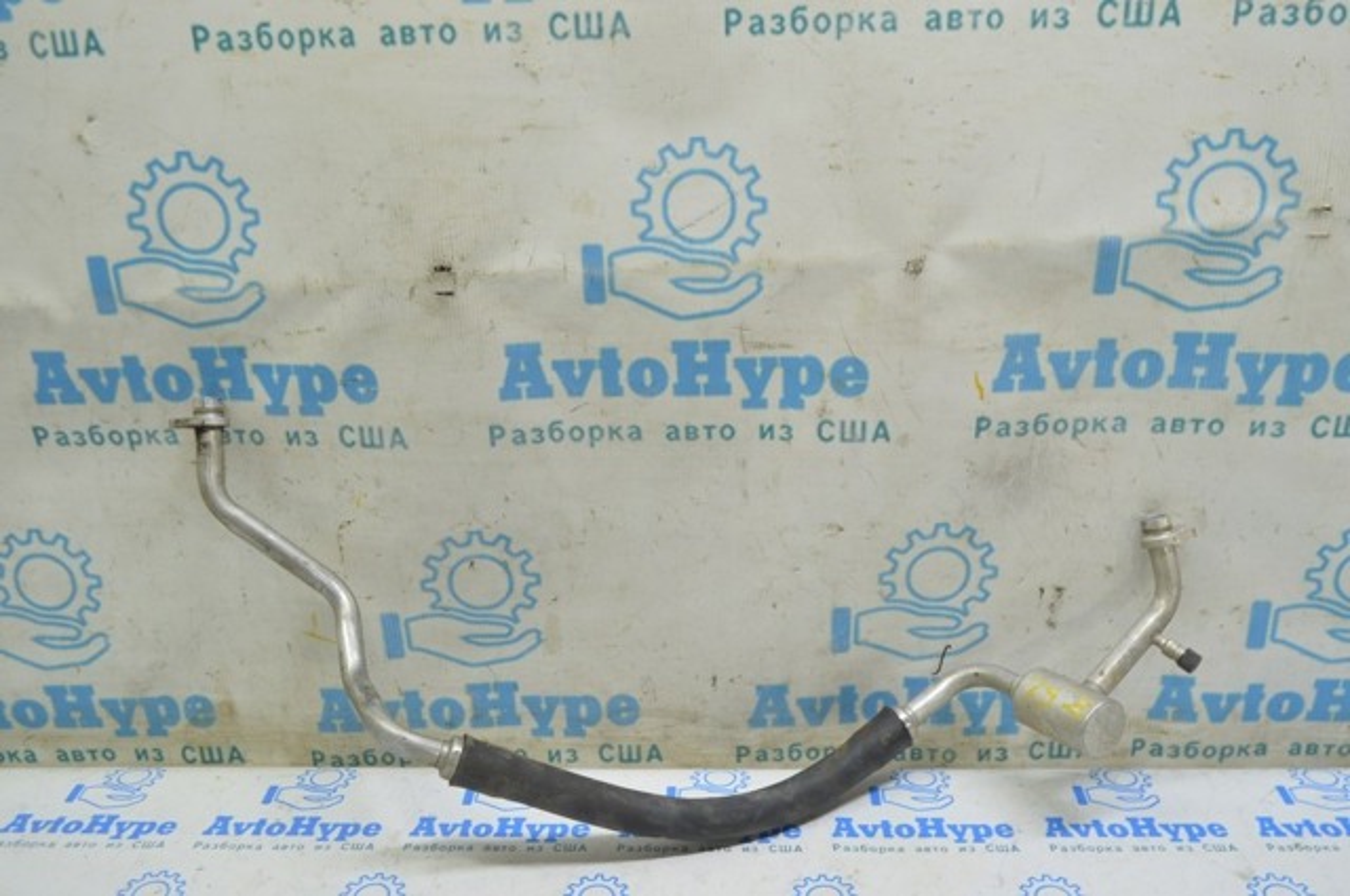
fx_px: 1180
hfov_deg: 59.6
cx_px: 675
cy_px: 448
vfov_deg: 41.6
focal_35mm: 32
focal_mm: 21
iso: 400
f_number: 5.6
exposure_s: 1/20
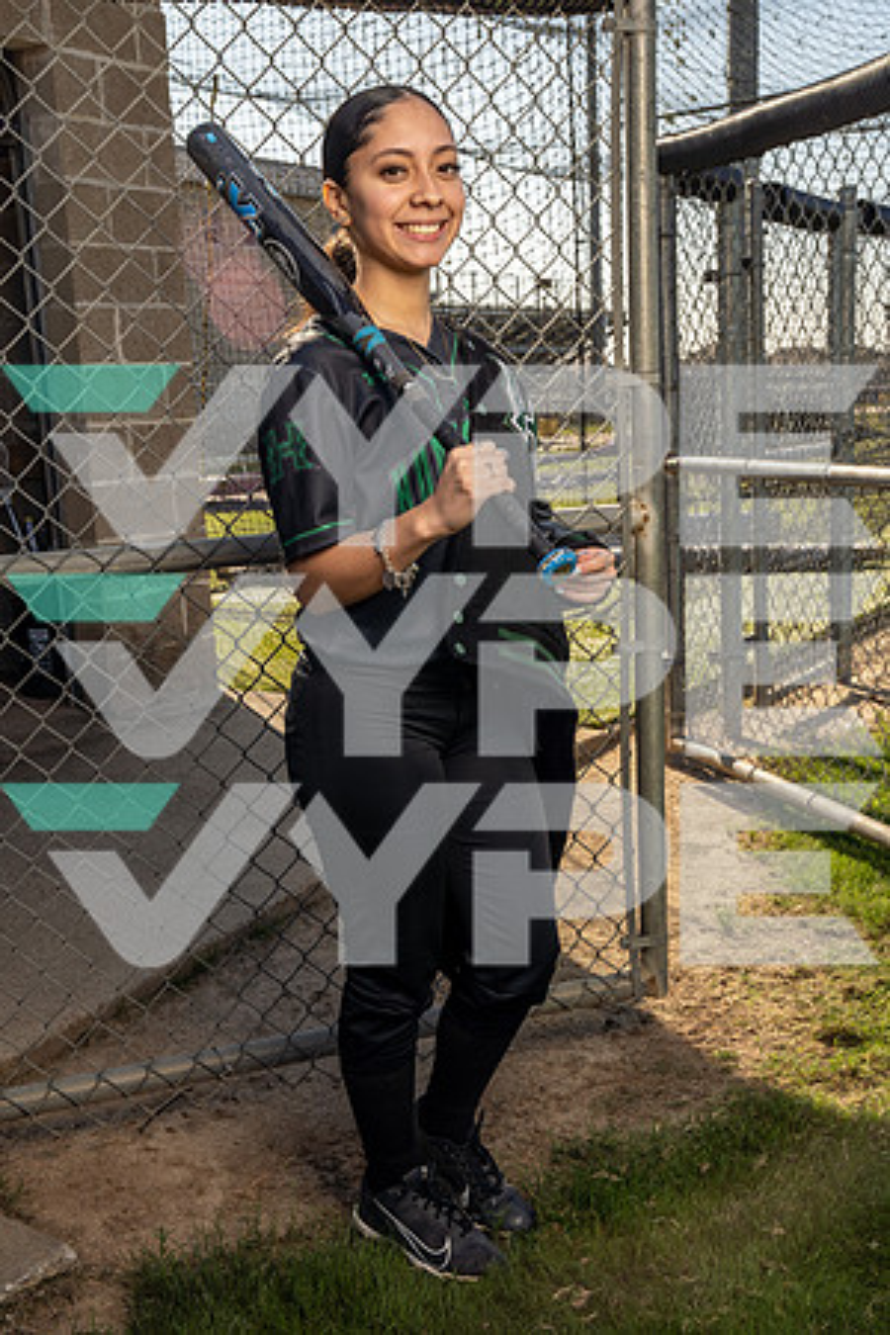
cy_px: 668
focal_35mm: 40
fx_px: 1483
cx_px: 445
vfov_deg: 48.5
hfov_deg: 33.4
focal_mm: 40
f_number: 8
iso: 125
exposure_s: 1/250
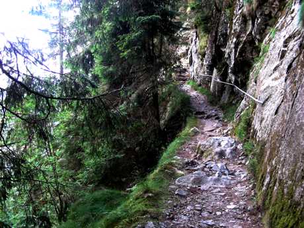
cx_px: 152
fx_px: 334
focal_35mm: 38
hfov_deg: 49.0
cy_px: 114
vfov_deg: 37.7
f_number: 3.5
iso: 99
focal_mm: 6.3
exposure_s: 1/32.3
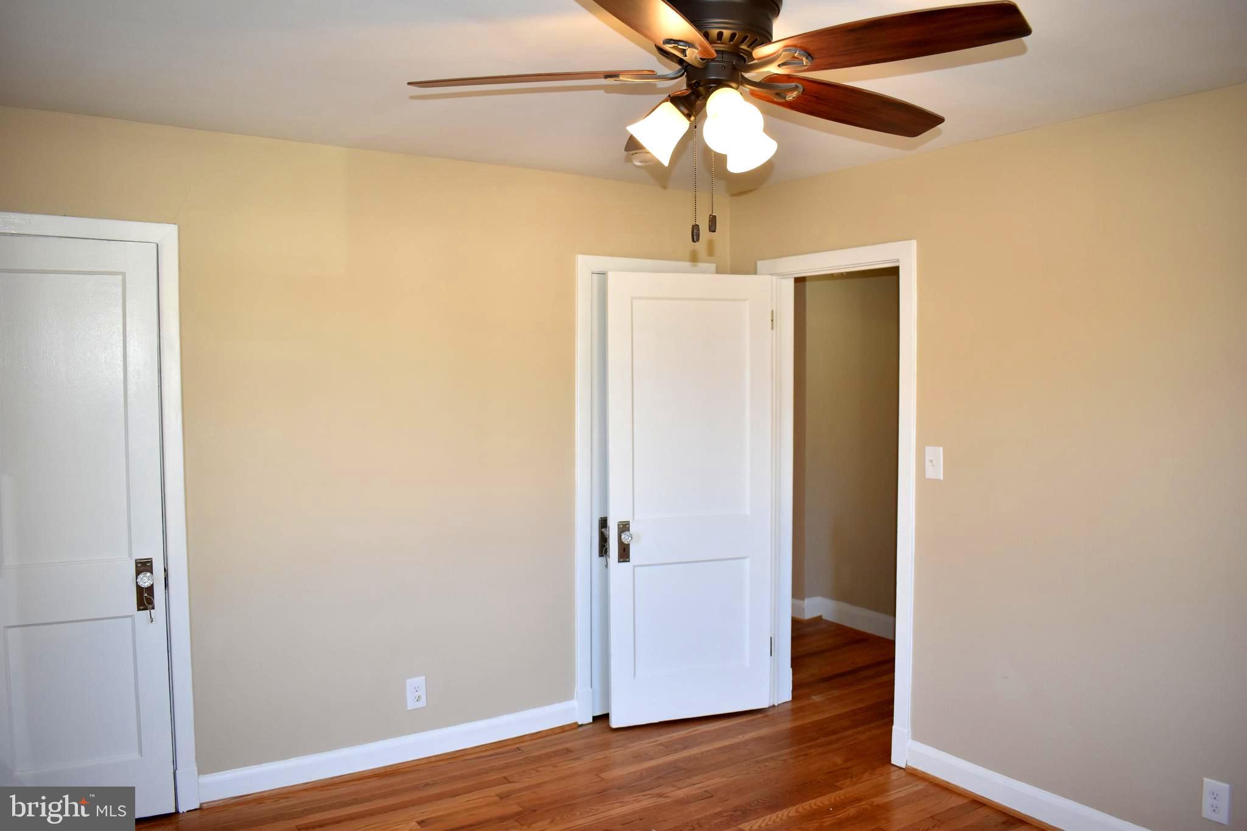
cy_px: 416
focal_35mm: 27
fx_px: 935
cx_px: 624
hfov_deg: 67.4
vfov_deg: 47.9
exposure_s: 1/125
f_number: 4
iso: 400
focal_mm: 18
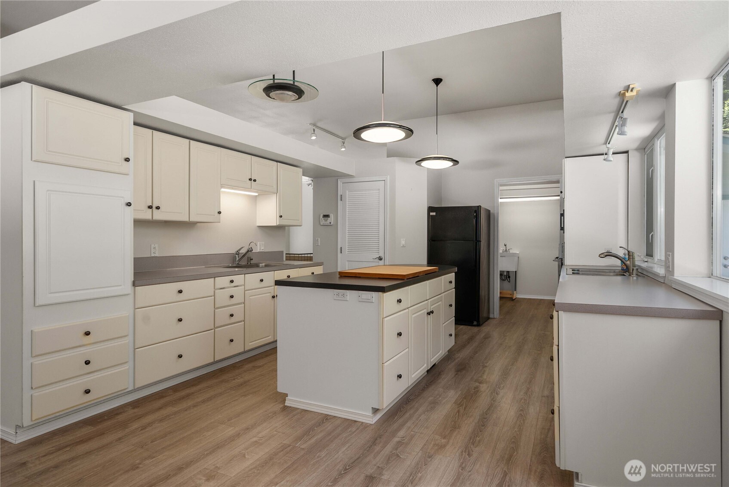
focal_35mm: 20
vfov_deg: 62.0
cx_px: 364
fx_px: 405
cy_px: 244
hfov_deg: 83.9
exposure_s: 1/30
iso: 1000
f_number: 7.1
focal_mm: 20
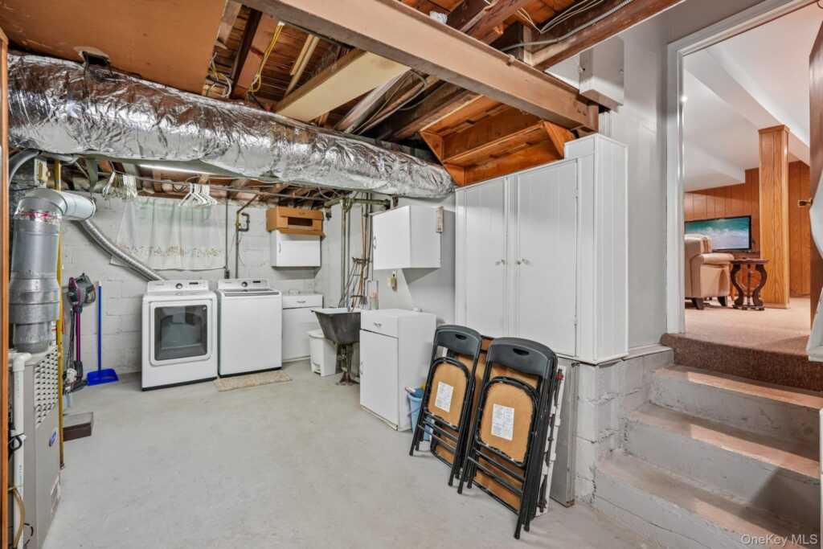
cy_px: 274
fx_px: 366
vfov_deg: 73.8
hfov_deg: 96.7
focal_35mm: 16
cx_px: 412
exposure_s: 1/3.33
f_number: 8
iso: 400
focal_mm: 16
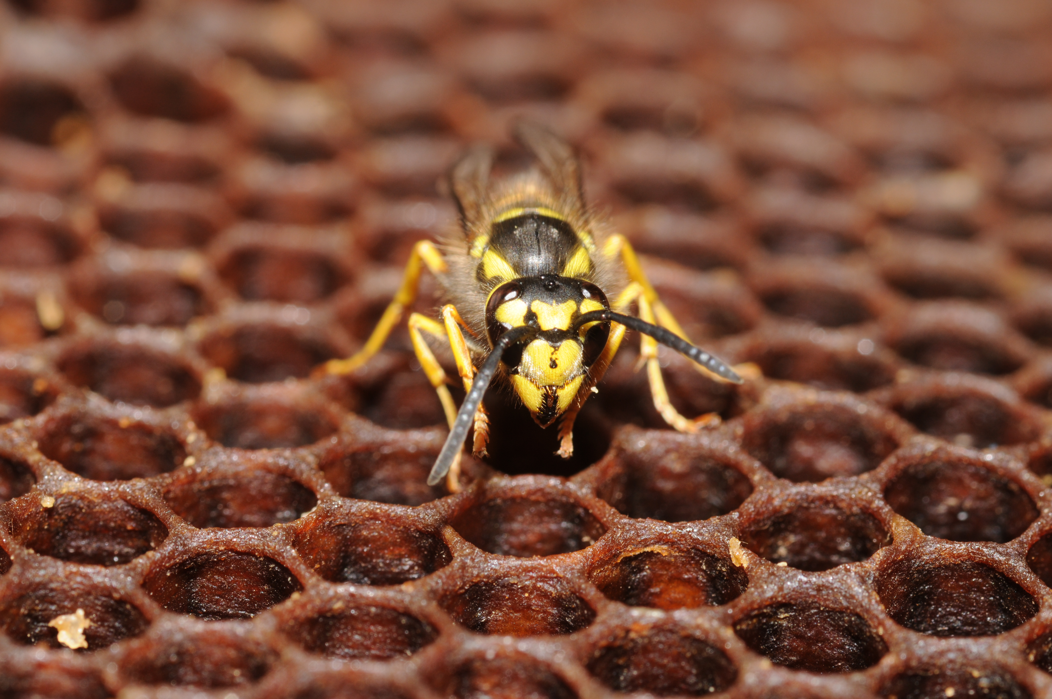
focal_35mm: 158
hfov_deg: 13.1
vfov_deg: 8.7
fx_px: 4597
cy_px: 350
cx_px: 526
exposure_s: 1/60
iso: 200
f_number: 16
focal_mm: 105
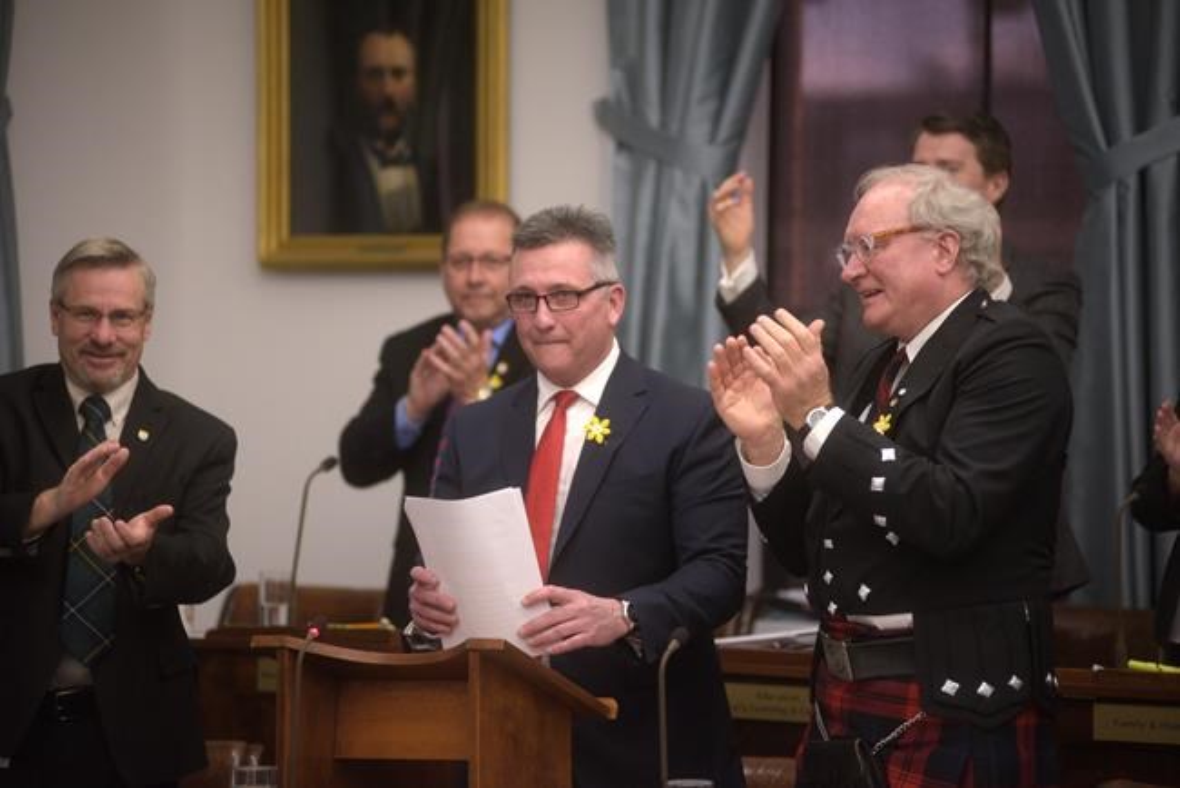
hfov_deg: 13.2
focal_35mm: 155
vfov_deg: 8.9
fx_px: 5083
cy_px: 394
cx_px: 590
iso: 2000
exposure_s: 1/500
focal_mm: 155
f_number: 2.8
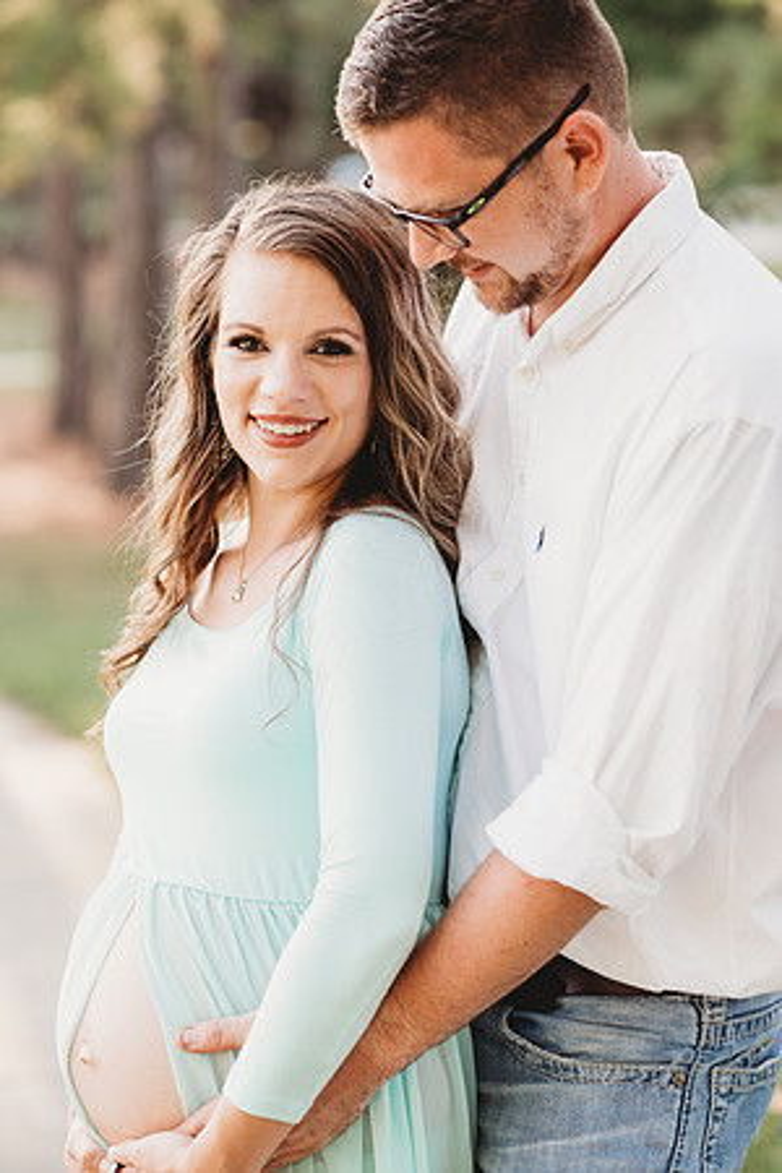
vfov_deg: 23.9
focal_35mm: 85
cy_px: 586
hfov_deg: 16.1
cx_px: 391
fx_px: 2769
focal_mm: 85
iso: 160
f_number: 2.5
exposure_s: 1/320
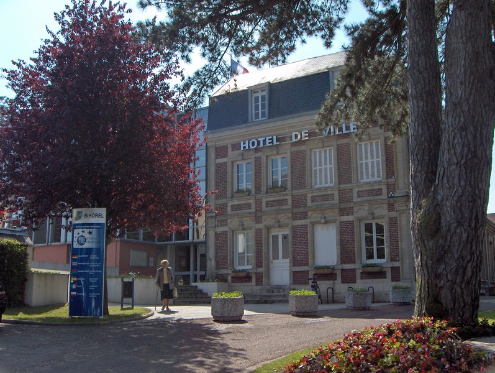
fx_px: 558
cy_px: 186
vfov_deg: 36.9
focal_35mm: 39
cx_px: 248
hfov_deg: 47.8
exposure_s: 1/621
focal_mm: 8
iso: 100
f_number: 4.8
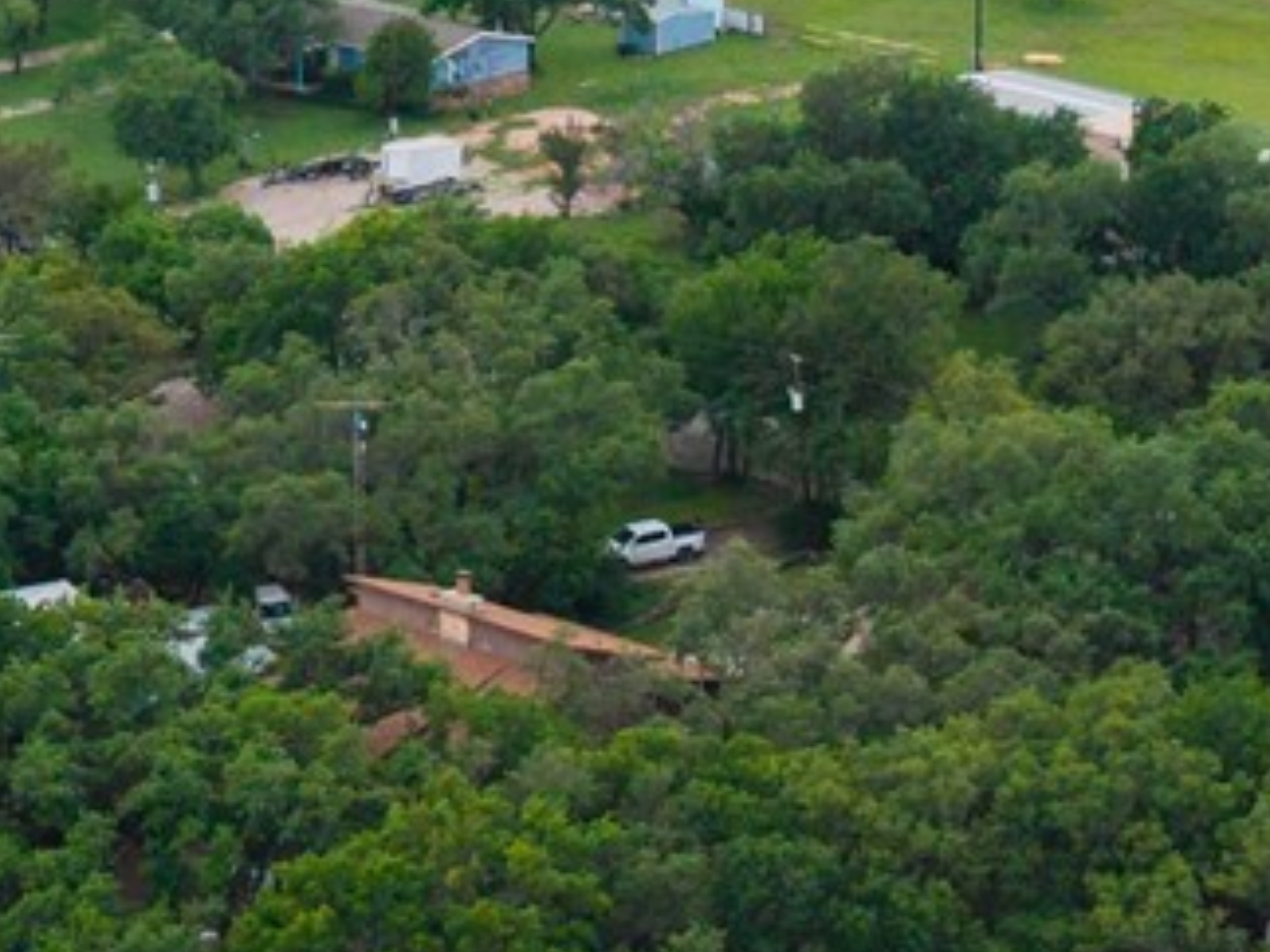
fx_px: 5575
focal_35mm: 152
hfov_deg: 13.0
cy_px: 222
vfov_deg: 9.7
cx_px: 617
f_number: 1.8
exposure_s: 1/3000
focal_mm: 8.67
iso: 210
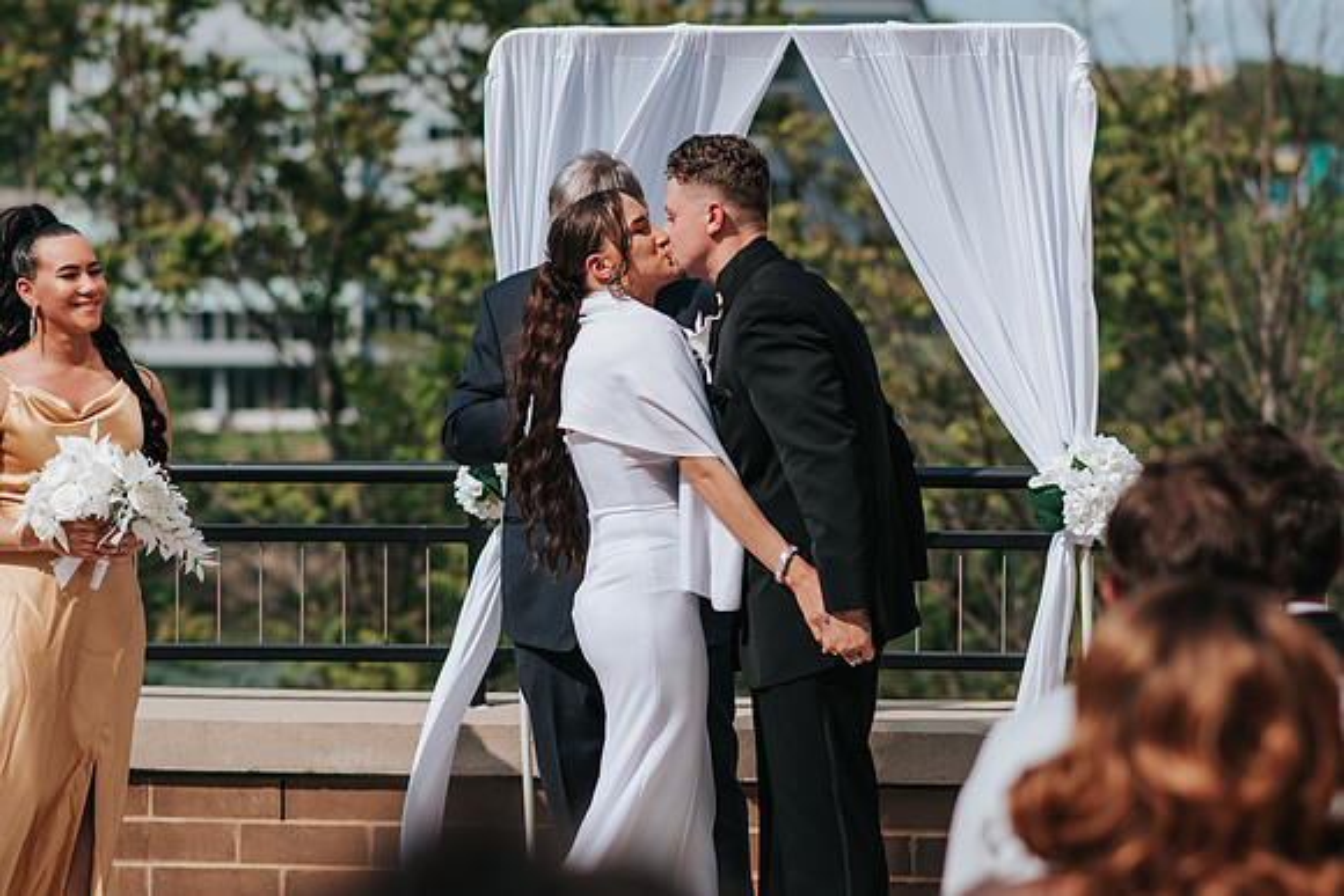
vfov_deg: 10.4
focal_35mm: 132
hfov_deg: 15.6
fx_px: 4912
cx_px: 672
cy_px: 448
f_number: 2.8
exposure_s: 1/3200
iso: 100
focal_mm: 85
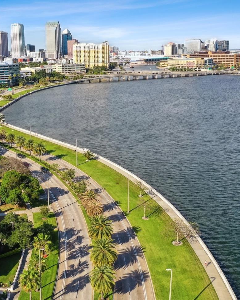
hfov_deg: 34.6
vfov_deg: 42.9
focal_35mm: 43
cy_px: 144
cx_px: 79
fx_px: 382
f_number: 5.6
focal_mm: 10.3
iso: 100
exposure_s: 1/400
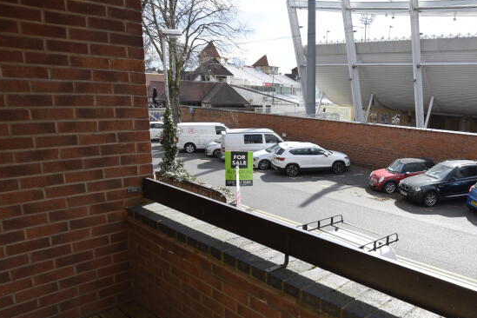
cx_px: 350
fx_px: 371
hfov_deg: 62.2
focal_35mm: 28
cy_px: 183
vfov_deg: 46.3
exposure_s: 1/320
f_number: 9
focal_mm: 10
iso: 200
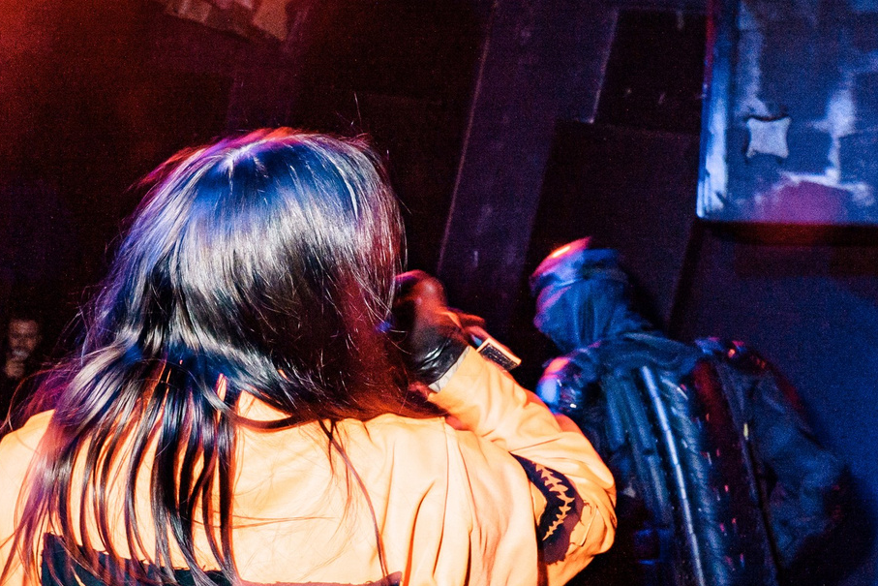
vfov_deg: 28.0
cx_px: 234
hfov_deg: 40.1
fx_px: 1171
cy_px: 362
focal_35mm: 48
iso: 500
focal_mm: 17
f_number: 5.6
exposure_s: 1/15
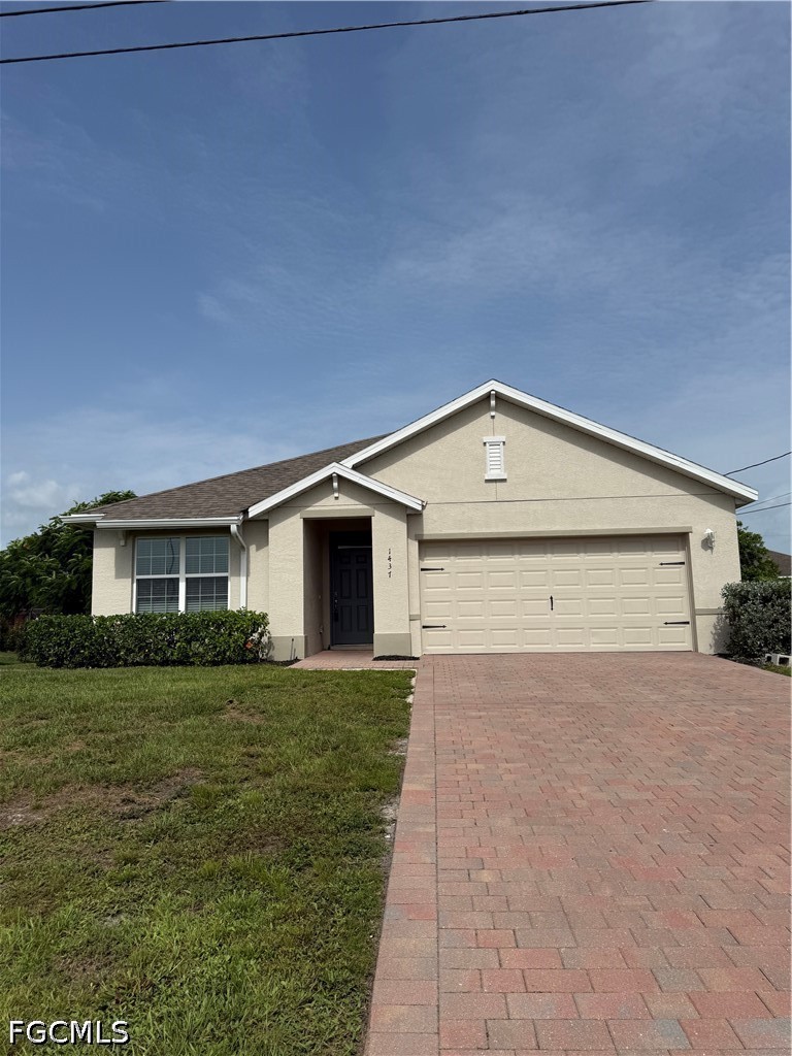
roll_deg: +2.0
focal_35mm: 24
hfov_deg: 56.8
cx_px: 396
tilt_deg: +8.2
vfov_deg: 71.6
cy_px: 528
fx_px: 732
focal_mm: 6.76
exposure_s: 1/9091
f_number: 1.78
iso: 80
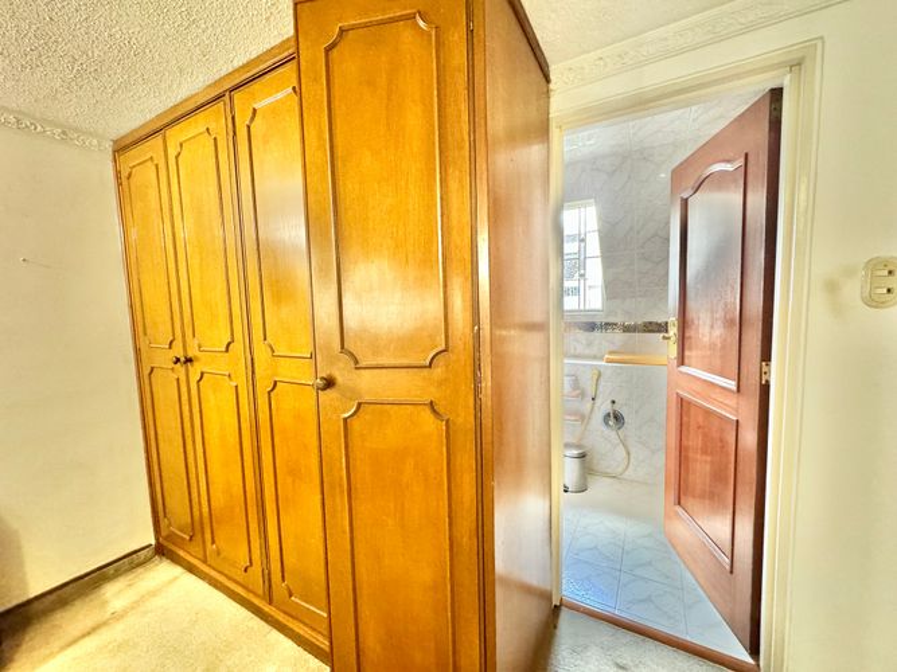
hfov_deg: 102.1
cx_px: 448
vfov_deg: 85.7
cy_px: 336
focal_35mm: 14
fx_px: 363
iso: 400
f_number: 2.2
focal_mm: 2.22
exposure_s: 1/60
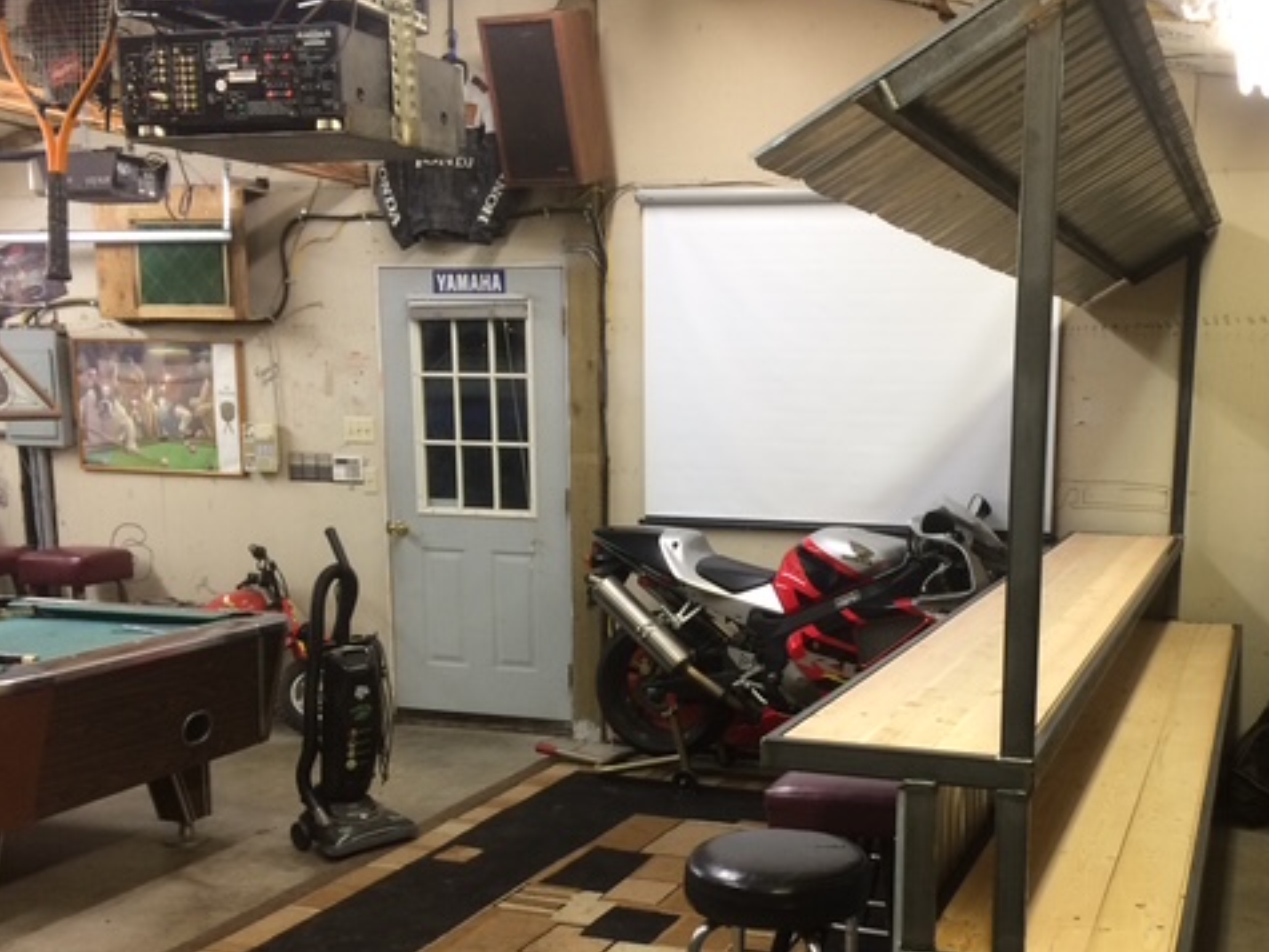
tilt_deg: -10.8
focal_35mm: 39
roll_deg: -0.7
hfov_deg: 47.1
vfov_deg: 36.5
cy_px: 616
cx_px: 848
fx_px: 1430
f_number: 2.2
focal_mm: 4.15
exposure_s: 1/30
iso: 100
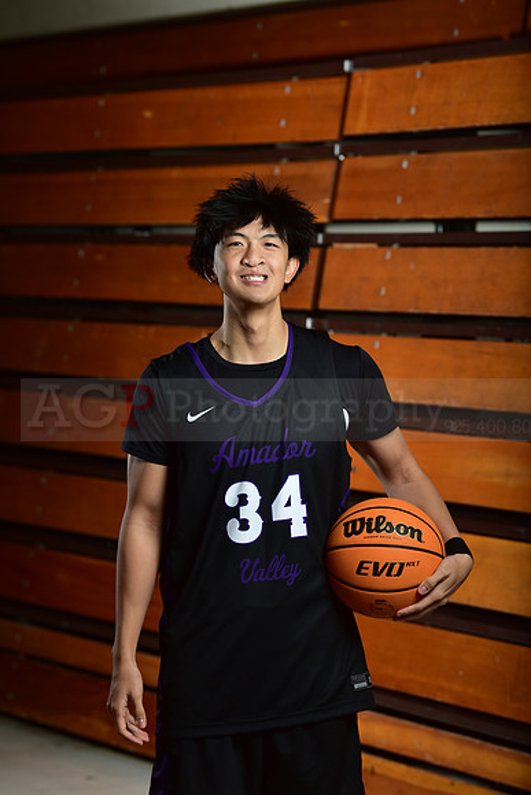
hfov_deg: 9.2
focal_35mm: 150
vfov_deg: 13.7
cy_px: 398
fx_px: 3317
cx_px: 266
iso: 250
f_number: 5
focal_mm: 150
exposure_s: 1/250
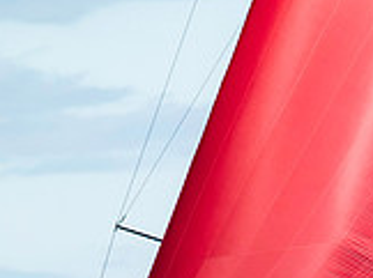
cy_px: 461
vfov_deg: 0.8
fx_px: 19518
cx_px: 311
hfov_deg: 1.1
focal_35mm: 1814
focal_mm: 300
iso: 320
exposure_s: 1/2500
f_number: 5
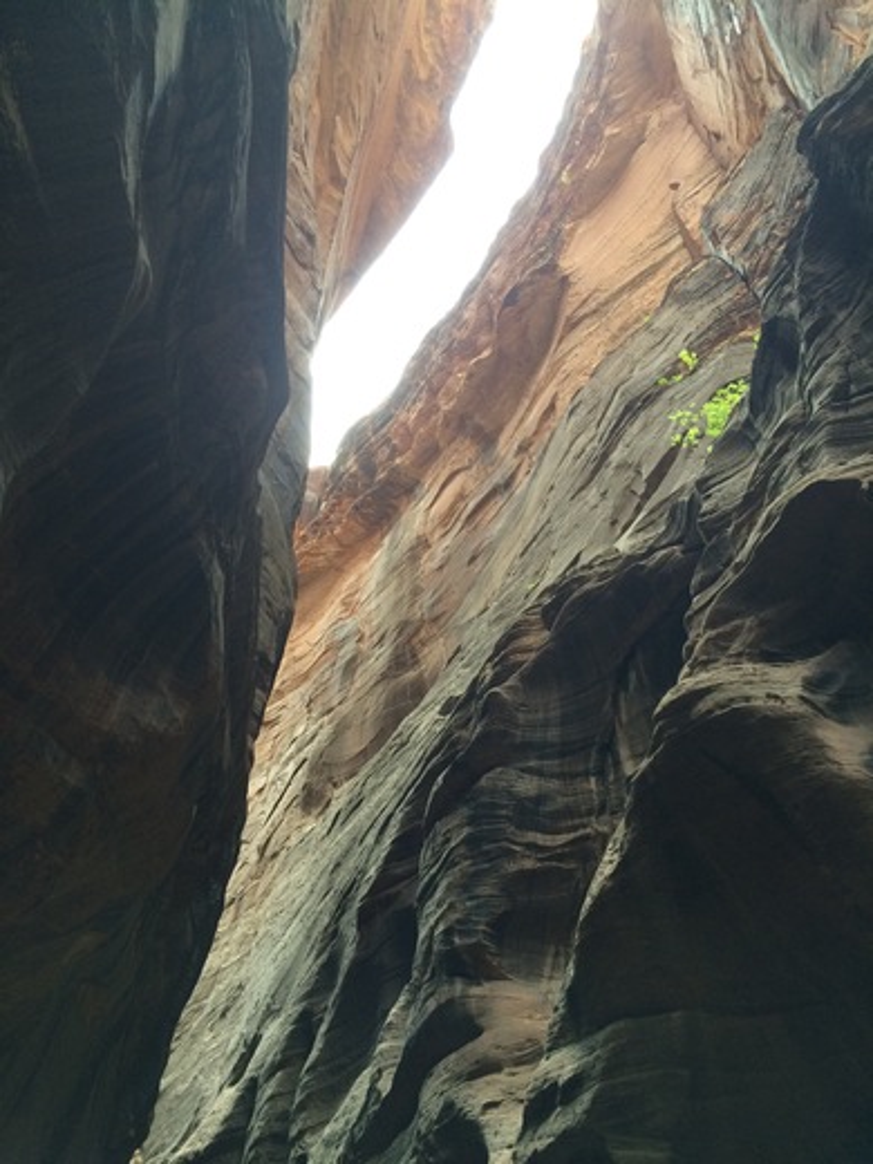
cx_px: 436
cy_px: 582
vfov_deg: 61.7
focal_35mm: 29
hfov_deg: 48.2
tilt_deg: +58.5
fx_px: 975
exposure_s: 1/40
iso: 40
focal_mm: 4.15
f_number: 2.2
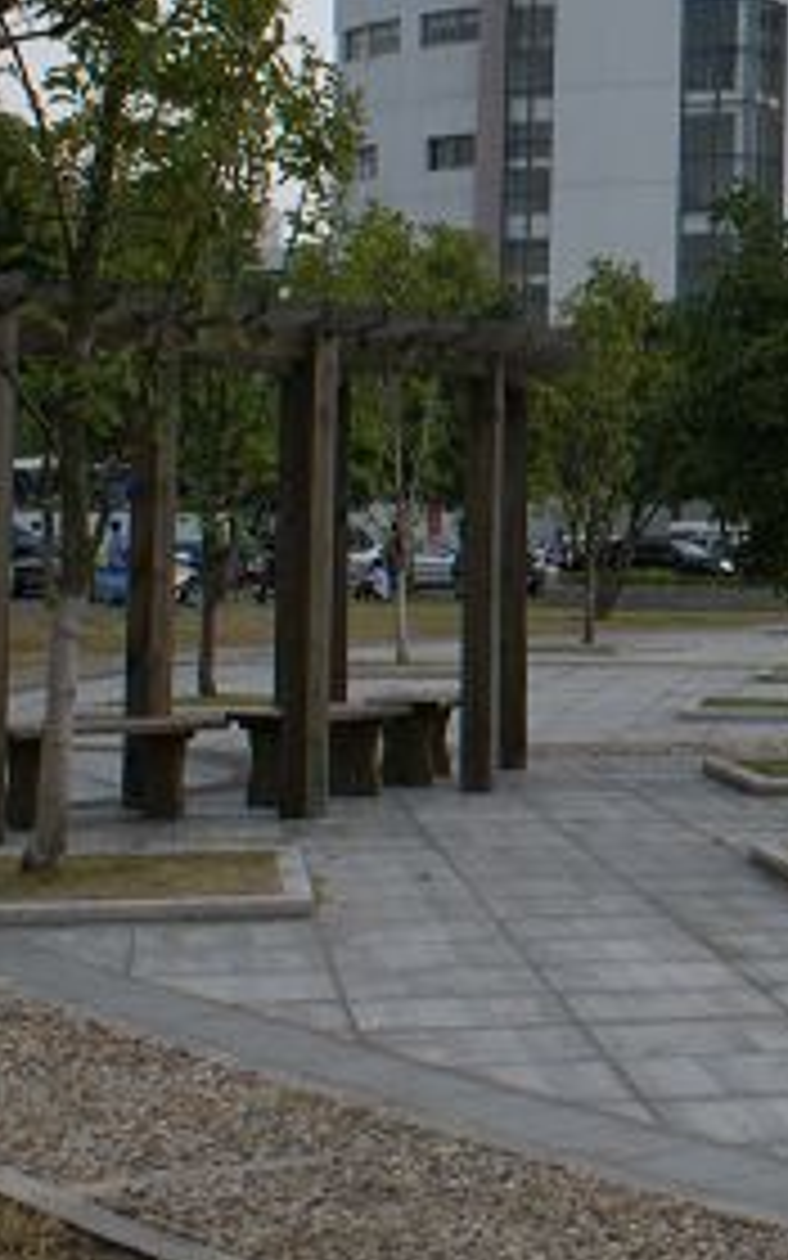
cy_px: 392
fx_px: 2886
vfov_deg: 24.5
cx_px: 1382
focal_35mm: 84
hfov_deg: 14.0
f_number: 10
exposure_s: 1/160
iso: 100
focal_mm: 22
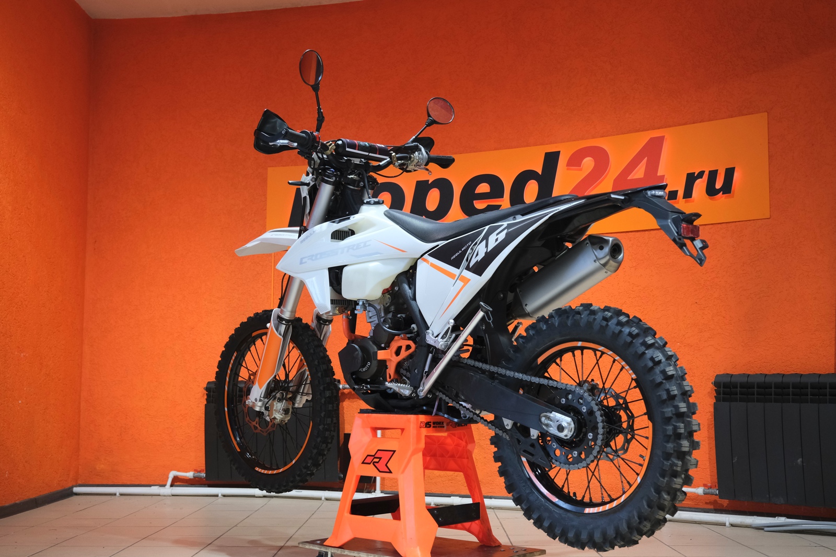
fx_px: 952
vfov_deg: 32.6
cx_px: 418
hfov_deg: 47.4
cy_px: 278
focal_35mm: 41
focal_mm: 27.5
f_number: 4
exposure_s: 1/100
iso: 1600
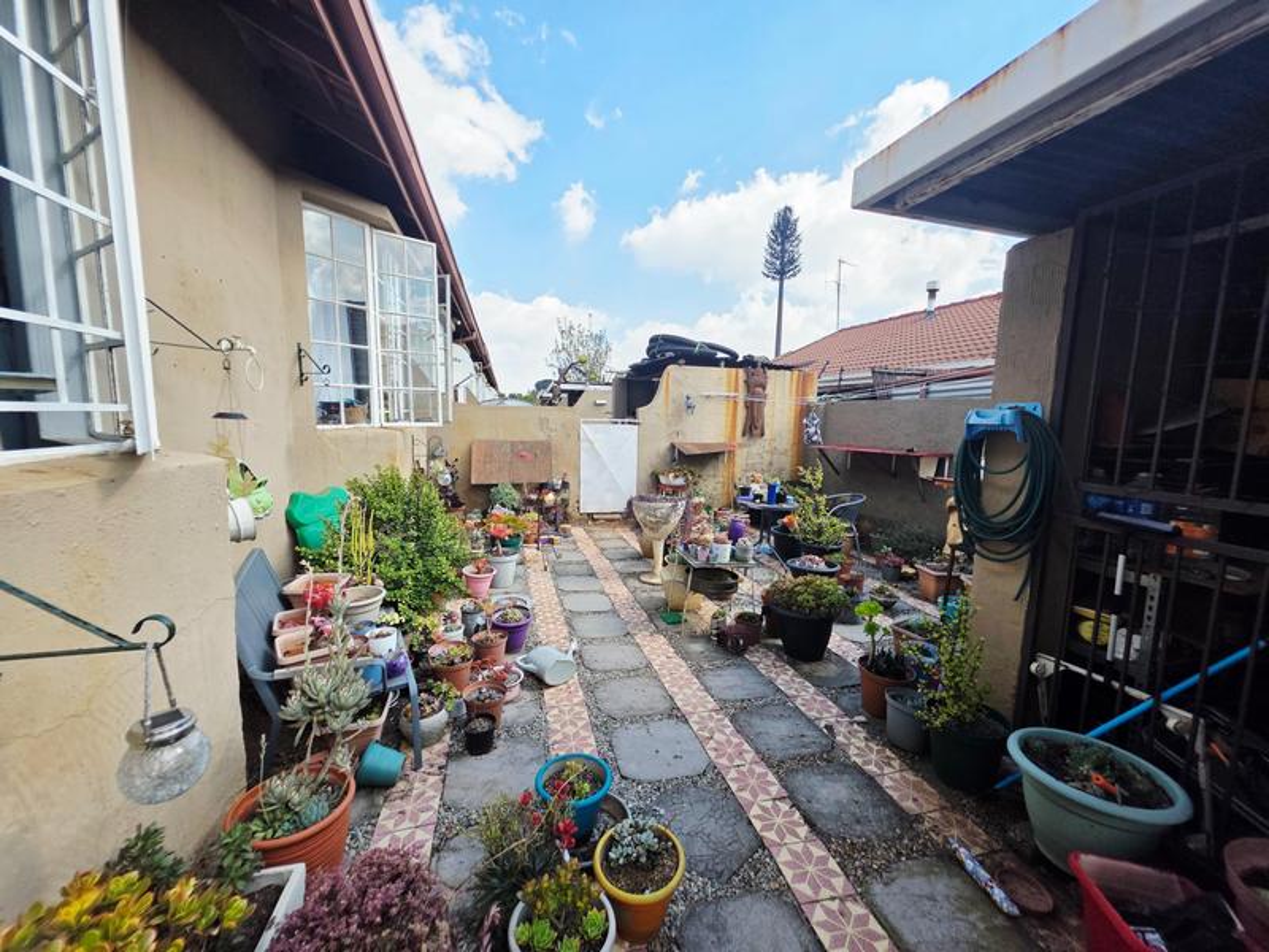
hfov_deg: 106.2
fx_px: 477
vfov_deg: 89.9
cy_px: 476
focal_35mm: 13
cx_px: 634
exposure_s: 1/1250
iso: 40
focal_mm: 2.2
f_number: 1.9
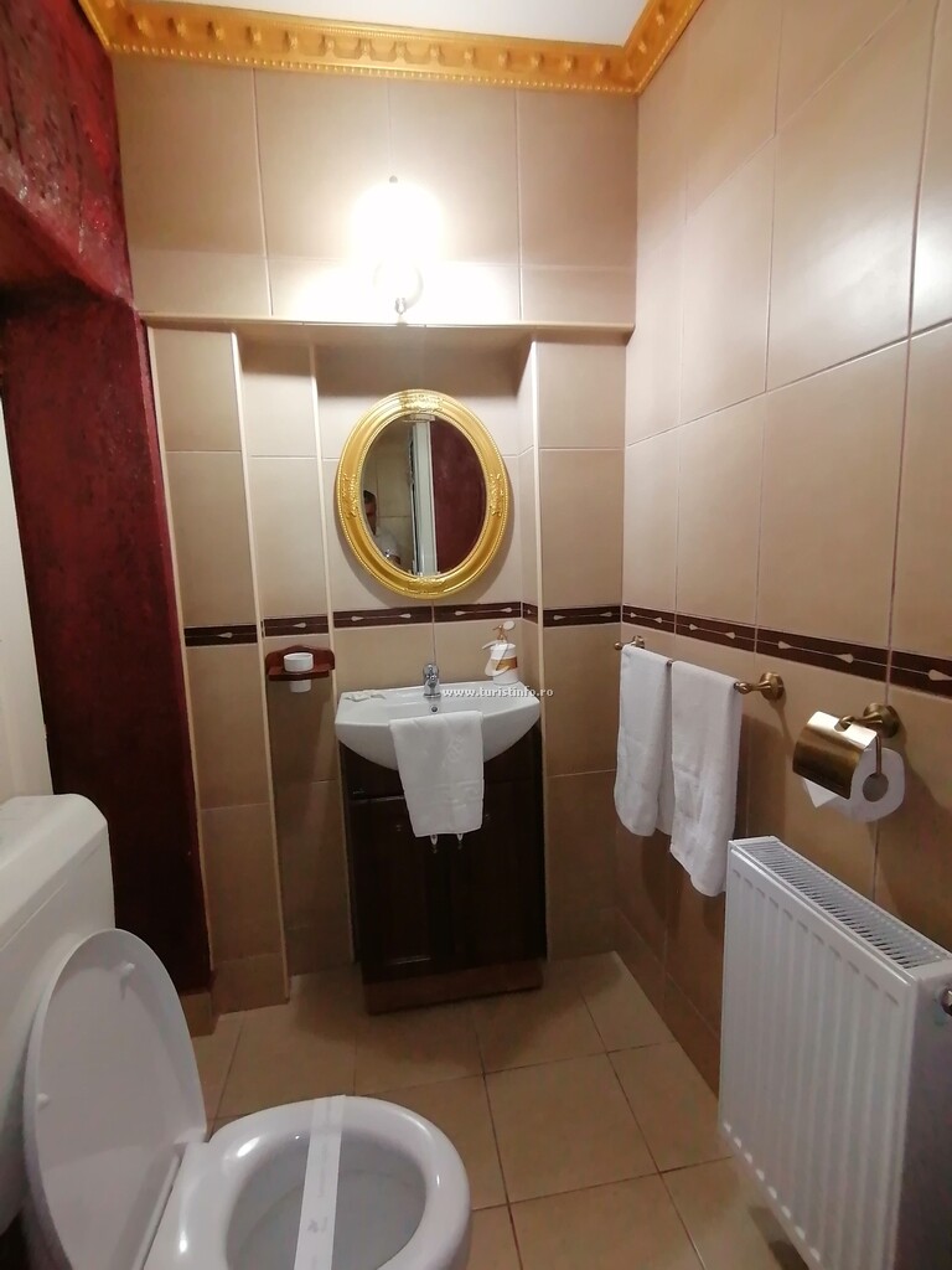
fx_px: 623
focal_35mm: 17
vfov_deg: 91.0
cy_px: 635
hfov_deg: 74.7
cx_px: 476
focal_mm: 2.7
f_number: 2.4
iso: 200
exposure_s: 1/33.3
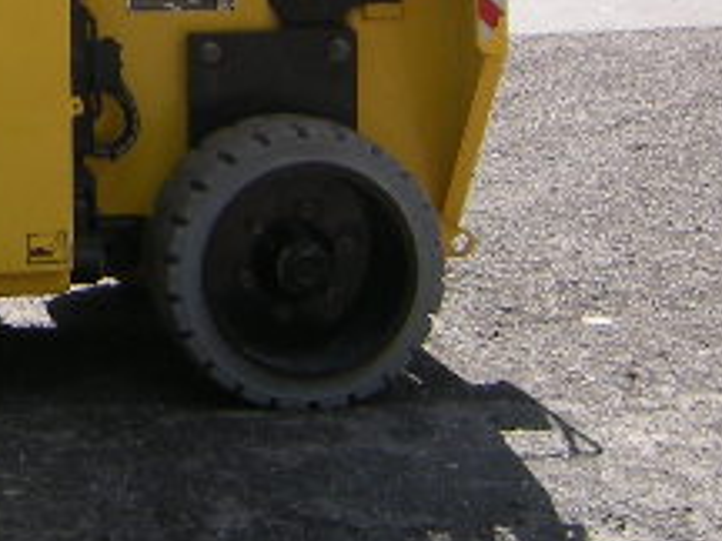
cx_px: -425
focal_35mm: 133
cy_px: -381
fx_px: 2774
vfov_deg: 10.6
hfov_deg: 13.8
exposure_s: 1/146
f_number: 5.6
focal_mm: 4.7
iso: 64
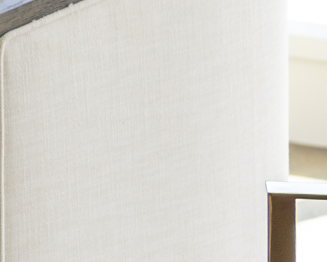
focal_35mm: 401
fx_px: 3881
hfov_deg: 4.4
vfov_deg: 3.9
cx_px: -967
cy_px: -11
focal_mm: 50
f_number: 5
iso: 250
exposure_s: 1/160
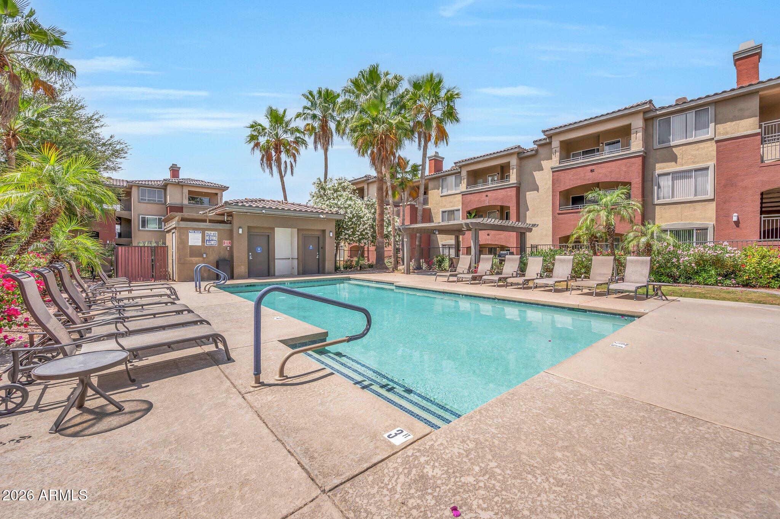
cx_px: 390
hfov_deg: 104.3
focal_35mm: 14
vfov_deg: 81.1
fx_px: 303
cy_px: 260
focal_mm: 14
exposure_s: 1/80
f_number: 9
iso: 100
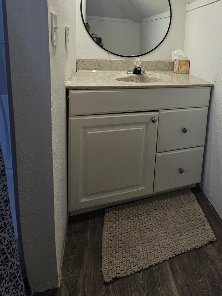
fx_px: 171
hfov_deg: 61.8
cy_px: 75
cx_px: 170
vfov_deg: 76.0
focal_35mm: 20
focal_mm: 2.2
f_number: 2.2
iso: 80
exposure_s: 1/120
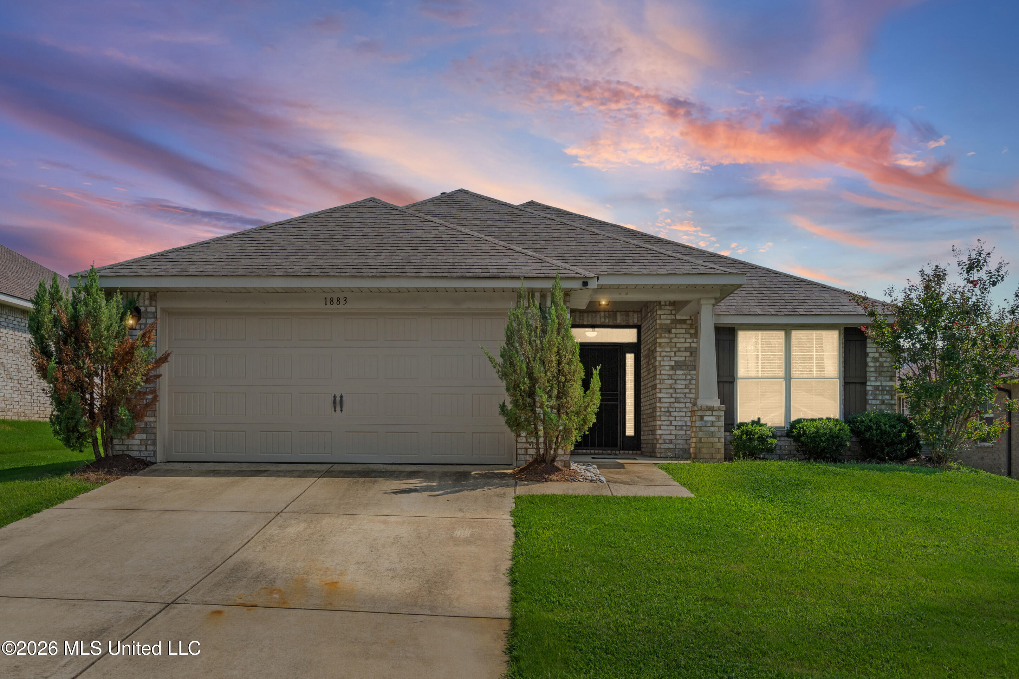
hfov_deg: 63.7
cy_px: 340
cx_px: 510
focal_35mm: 29
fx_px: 821
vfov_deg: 45.0
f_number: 9.5
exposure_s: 1/750
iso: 1000
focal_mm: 29
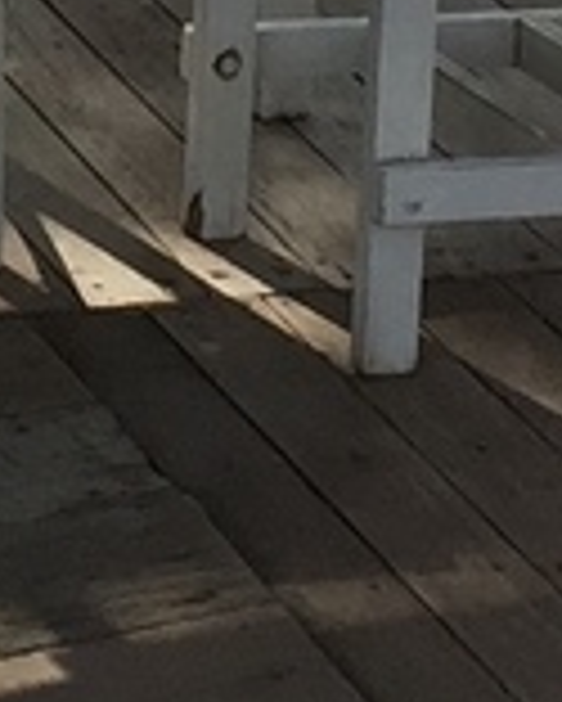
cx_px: 94
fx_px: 6024
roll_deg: -0.9
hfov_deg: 5.3
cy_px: -1575
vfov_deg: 6.0
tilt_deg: -0.5
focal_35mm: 290
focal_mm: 4.15
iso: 32
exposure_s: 1/1163
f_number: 2.2
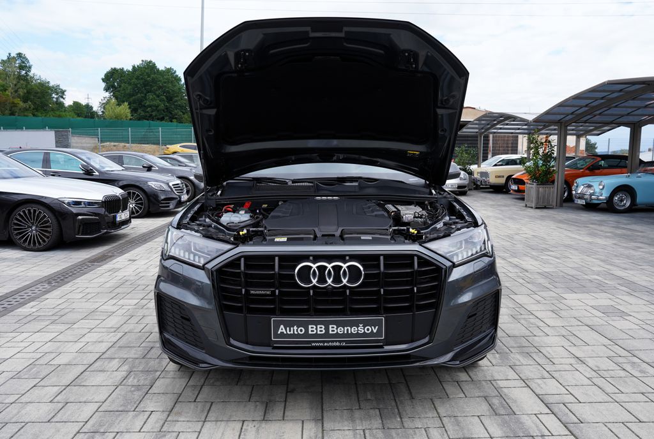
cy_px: 220
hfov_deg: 69.3
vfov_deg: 49.8
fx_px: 473
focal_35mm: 26
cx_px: 327
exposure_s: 1/200
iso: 100
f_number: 7.1
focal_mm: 26
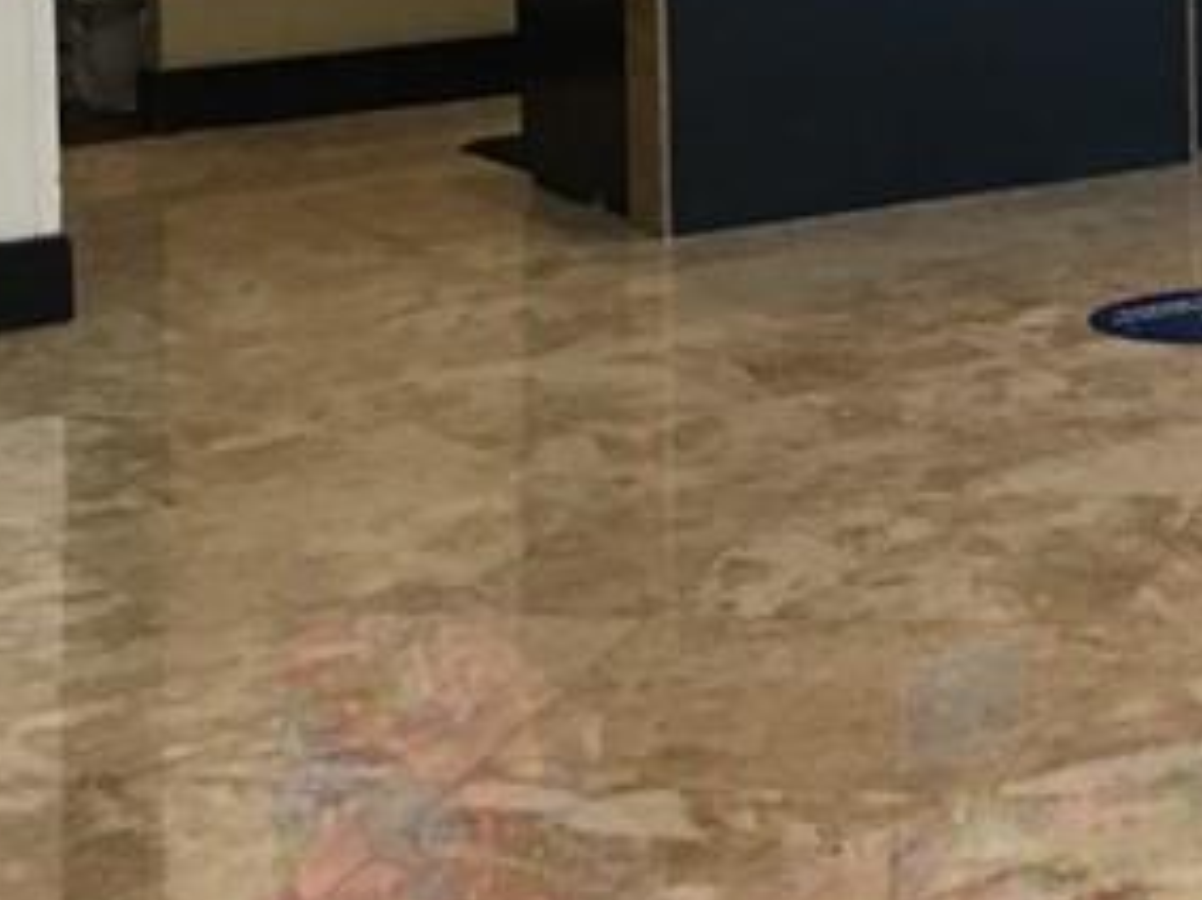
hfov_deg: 17.8
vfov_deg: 13.4
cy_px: -399
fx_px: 3644
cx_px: 1427
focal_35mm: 105
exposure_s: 1/30
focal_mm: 4.15
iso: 125
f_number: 2.2
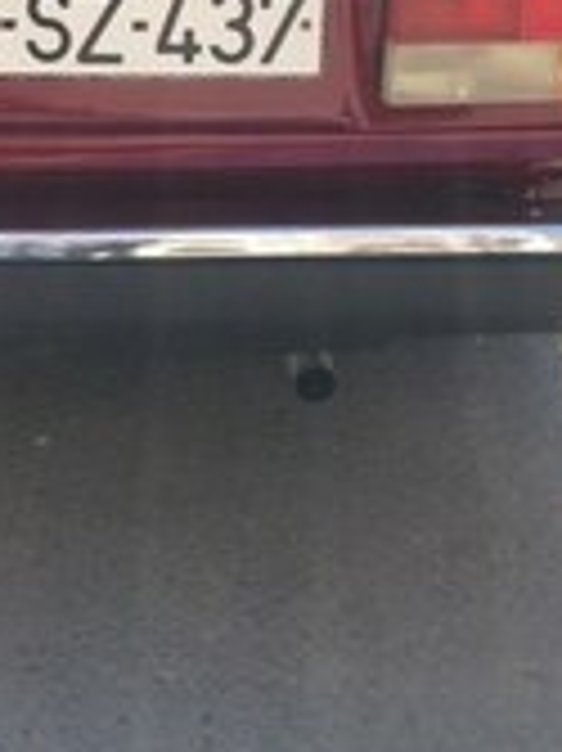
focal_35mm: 86
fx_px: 1864
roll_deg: -0.8
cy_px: -171
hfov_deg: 17.0
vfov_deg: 21.1
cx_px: 90
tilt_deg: -15.1
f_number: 2.2
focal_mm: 4.15
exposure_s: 1/672
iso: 32
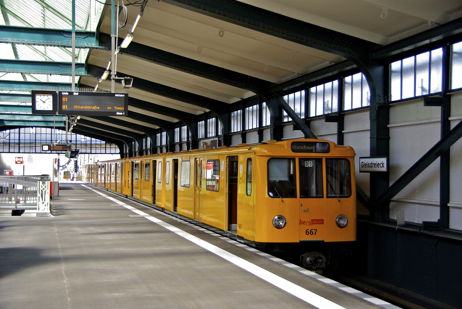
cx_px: 231
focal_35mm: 52
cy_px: 154
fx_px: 675
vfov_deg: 25.8
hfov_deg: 37.8
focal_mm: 35
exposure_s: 1/90
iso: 100
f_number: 5.6
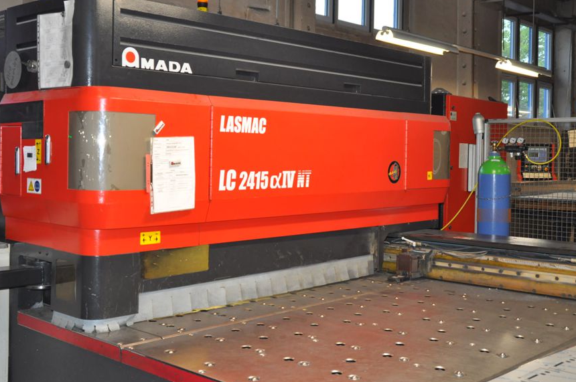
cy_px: 174
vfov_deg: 30.7
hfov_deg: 44.9
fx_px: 696
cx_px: 284
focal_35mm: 44
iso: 800
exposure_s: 1/90
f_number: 3.8
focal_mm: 25
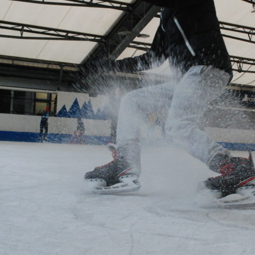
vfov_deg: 24.9
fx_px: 575
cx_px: 182
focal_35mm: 69
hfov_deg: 24.8
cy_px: 99
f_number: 7.1
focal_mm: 26
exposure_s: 1/200
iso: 1600
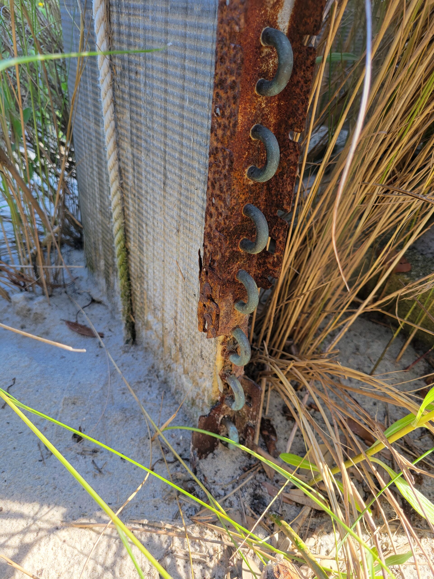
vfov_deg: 67.3
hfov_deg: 53.1
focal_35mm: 26
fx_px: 435
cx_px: 217
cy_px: 290
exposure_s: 1/138
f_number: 1.8
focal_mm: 5.4
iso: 40
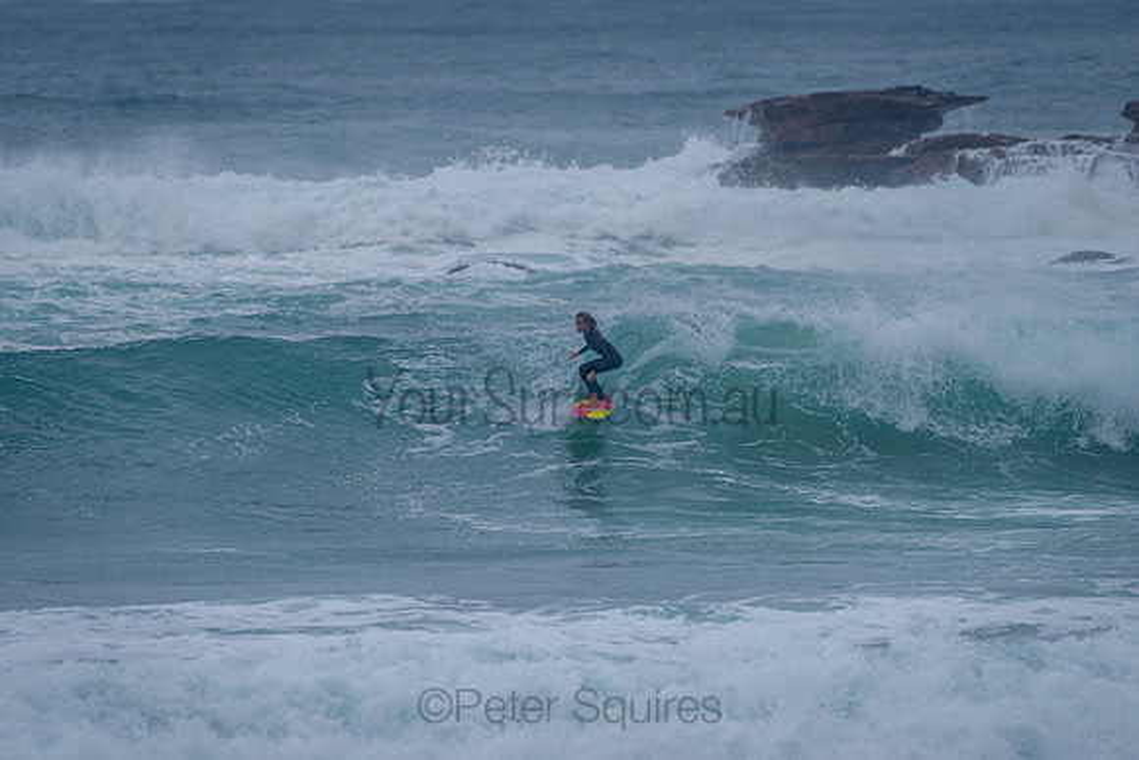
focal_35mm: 613
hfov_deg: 3.4
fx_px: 19383
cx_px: 570
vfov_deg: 2.2
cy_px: 380
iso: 400
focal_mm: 500
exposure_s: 1/2000
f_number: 5.6
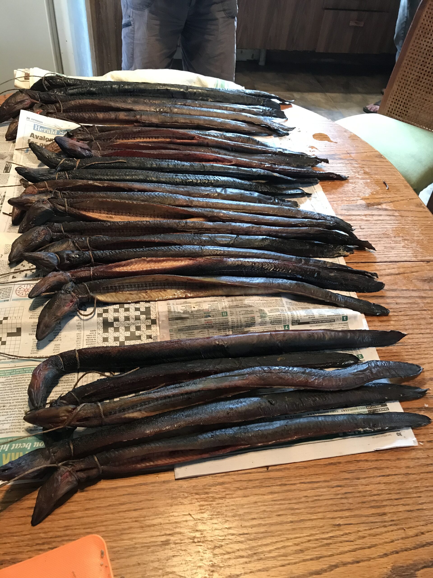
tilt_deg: -43.1
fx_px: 467
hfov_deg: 49.7
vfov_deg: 63.4
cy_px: 289
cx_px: 216
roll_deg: -3.7
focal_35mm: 28
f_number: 1.8
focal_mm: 3.99
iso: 100
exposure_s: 1/17
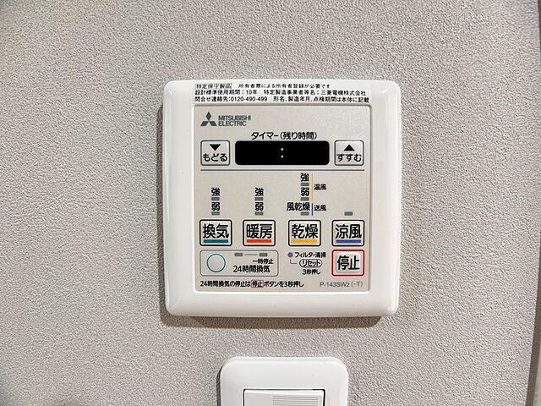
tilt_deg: -2.5
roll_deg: +0.3
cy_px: 203
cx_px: 270
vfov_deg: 53.1
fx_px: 406
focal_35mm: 26
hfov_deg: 67.3
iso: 125
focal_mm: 5.7
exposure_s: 1/50
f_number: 1.5
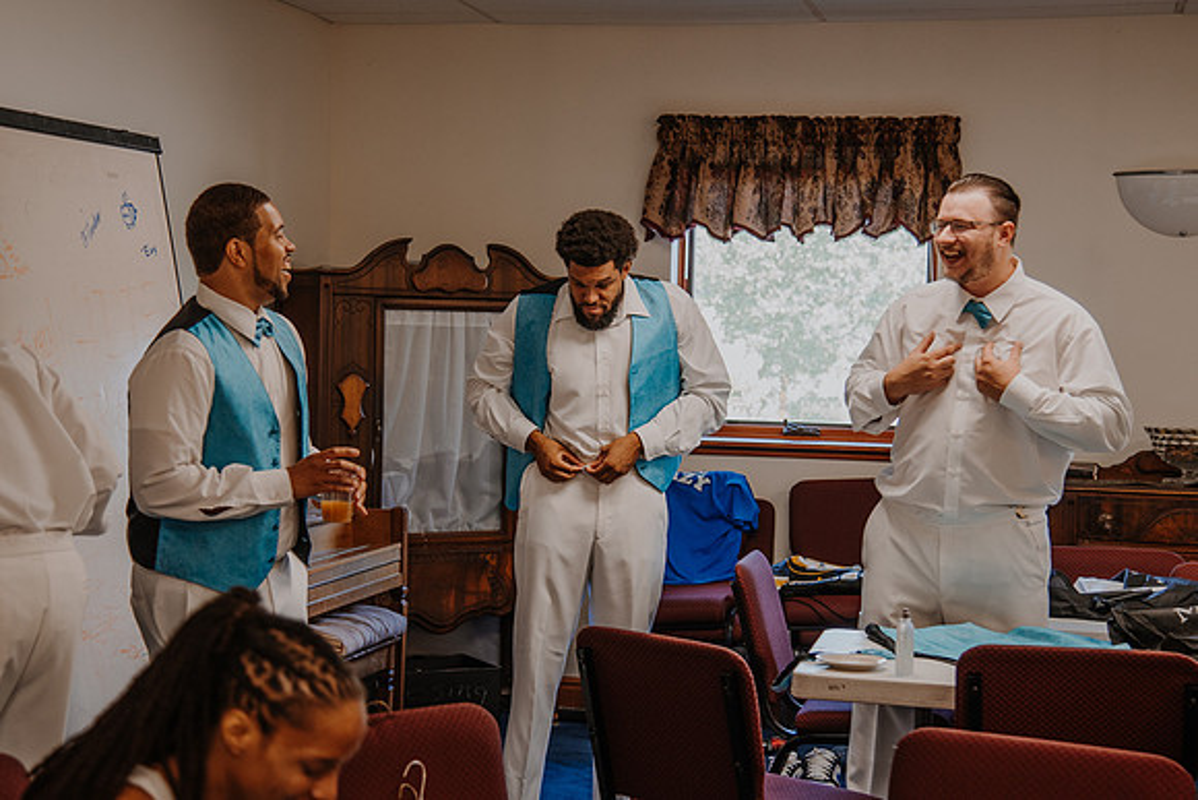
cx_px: 566
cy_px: 426
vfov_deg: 19.8
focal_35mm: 69
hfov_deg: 29.3
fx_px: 2295
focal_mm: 55
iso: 450
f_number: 4
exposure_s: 1/60
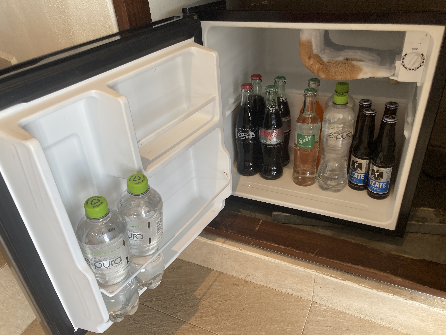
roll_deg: +5.3
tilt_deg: -34.8
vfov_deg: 49.7
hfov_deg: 63.4
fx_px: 361
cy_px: 168
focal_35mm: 28
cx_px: 223
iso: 40
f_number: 1.8
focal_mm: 3.99
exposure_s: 1/60
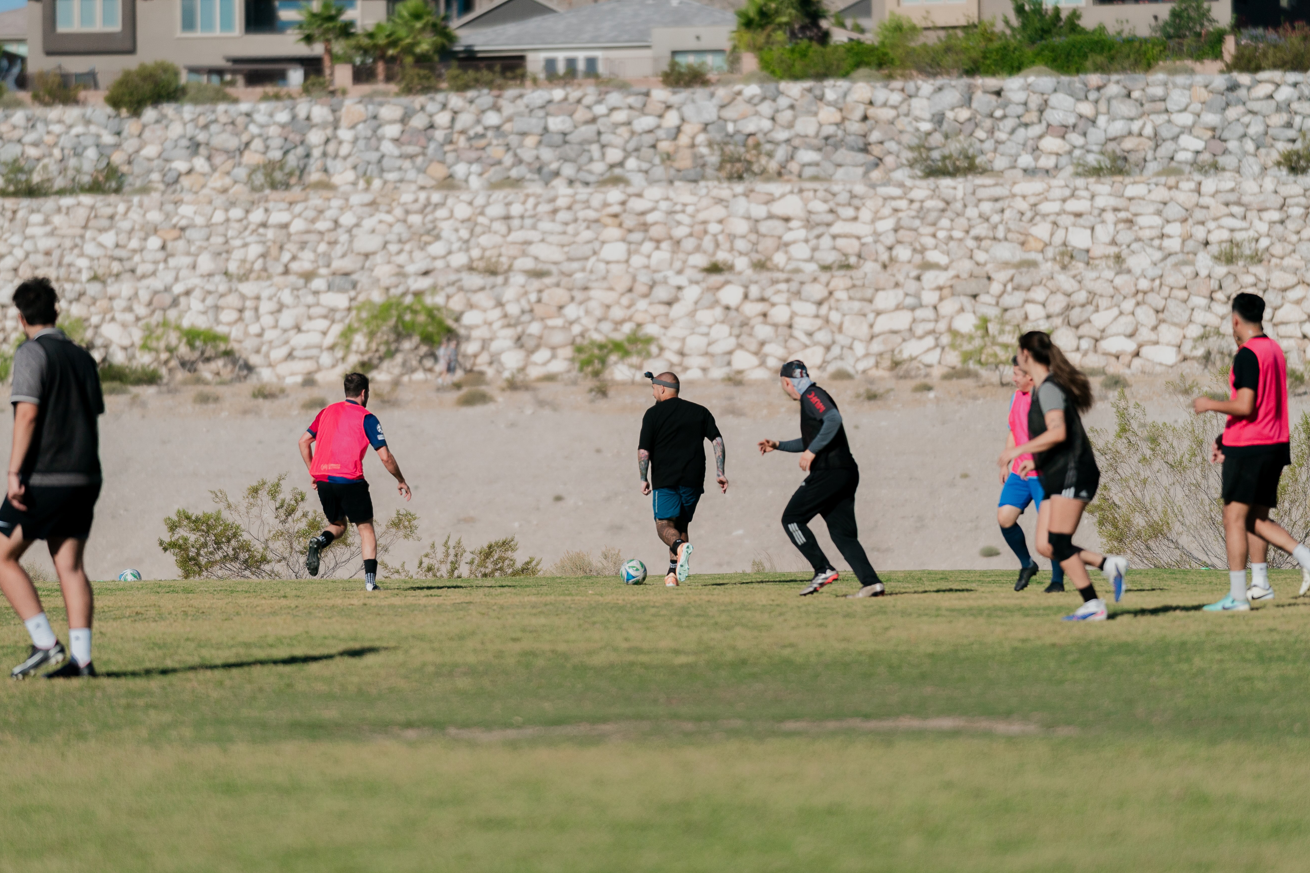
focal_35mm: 153
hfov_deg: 13.4
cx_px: 673
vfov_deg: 9.0
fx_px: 5567
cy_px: 410
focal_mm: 135
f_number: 1.8
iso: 160
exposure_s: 1/32000
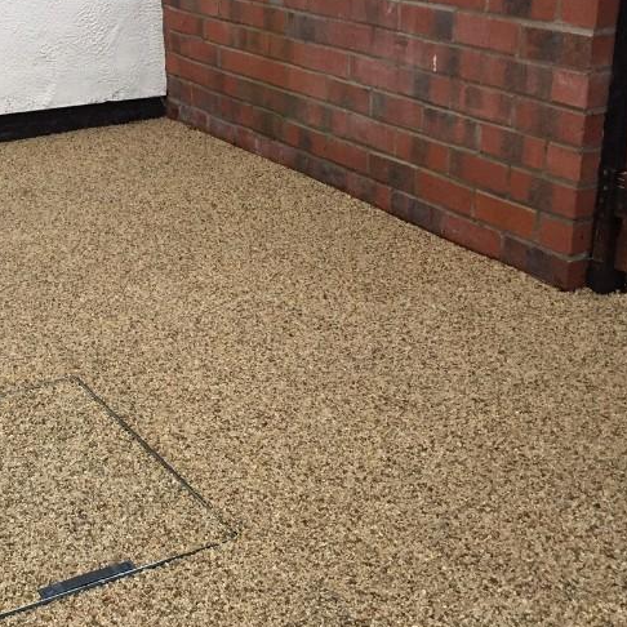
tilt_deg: -20.9
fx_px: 1107
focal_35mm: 54
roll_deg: +4.4
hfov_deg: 30.8
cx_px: 119
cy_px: 292
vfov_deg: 31.6
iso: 64
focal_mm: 4.15
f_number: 2.2
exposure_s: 1/33
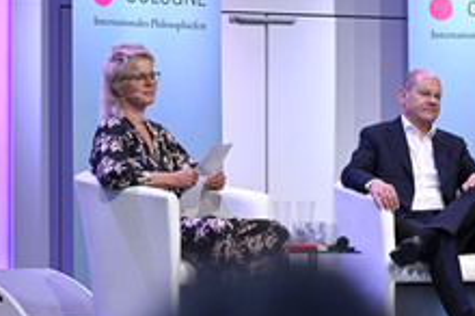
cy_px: 145
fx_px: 3241
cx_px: 409
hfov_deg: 8.4
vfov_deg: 5.6
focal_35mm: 246
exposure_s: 1/400
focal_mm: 120
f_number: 2.8
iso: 500
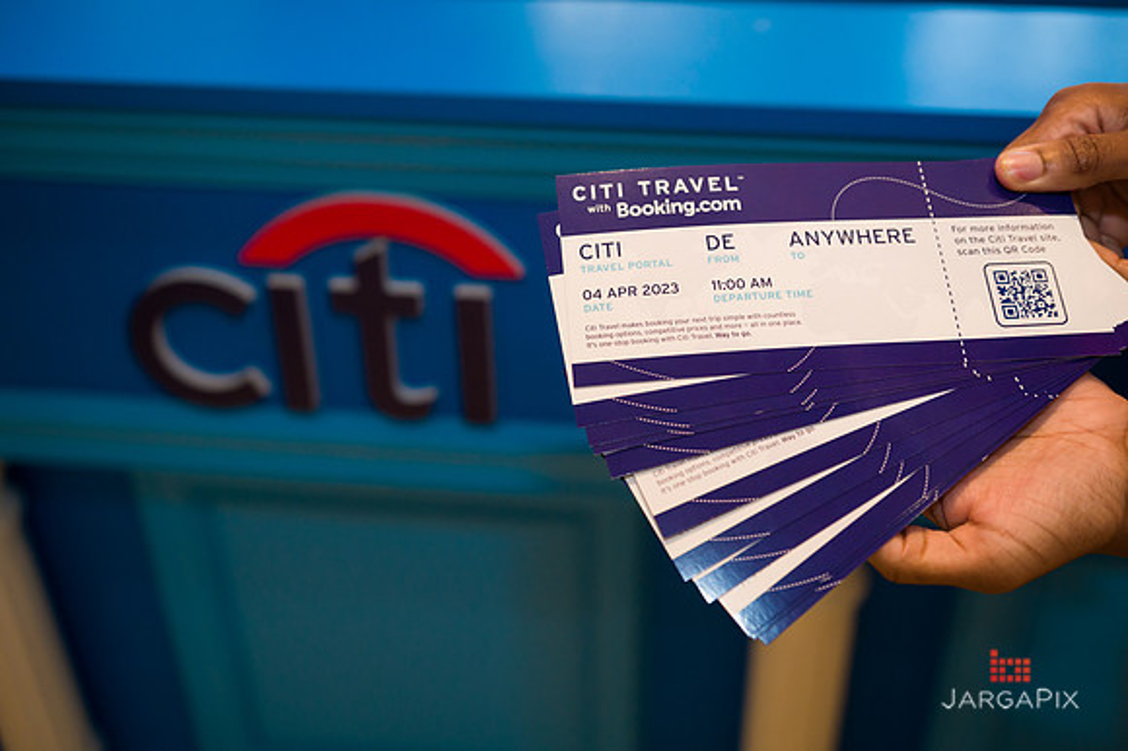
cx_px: 564
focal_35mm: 42
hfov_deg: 46.4
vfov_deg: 31.9
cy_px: 376
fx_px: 1315
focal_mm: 42
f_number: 4
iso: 1600
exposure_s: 1/200
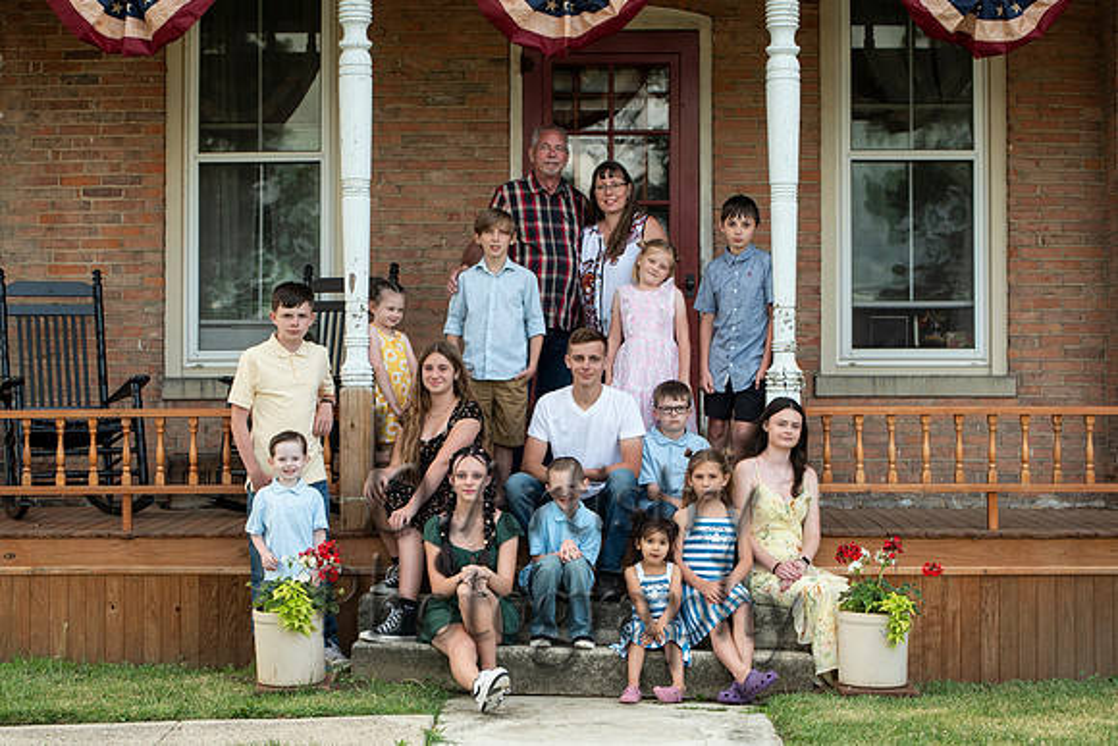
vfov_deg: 17.1
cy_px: 373
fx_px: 2485
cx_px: 559
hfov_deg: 25.4
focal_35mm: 80
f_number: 6.3
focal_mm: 80
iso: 400
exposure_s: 1/125
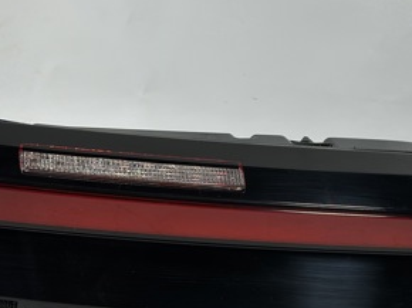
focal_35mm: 106
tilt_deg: -27.6
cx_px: 273
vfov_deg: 13.9
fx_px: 1261
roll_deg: +0.1
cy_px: 208
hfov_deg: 18.5
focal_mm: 6.86
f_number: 1.78
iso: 100
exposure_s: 1/100
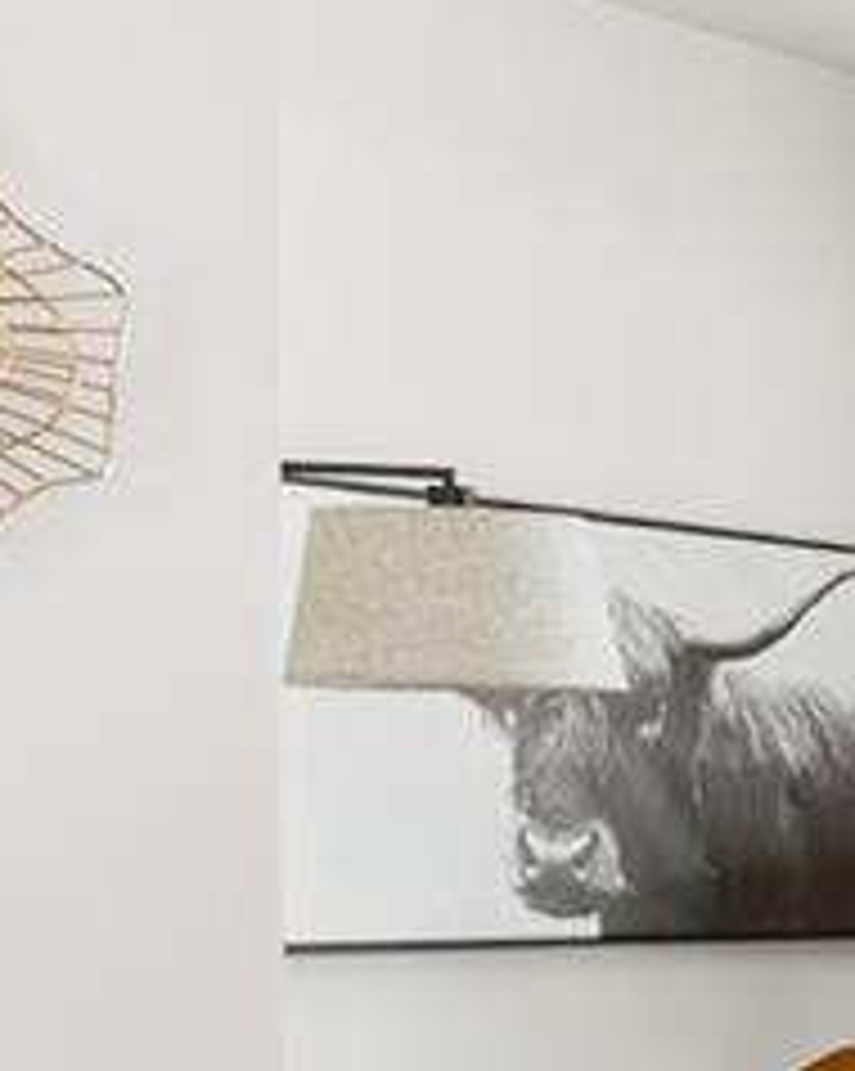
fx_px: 3199
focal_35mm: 101
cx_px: 3411
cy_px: 918
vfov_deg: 18.8
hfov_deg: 8.2
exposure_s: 1/60
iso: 200
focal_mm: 16
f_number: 8
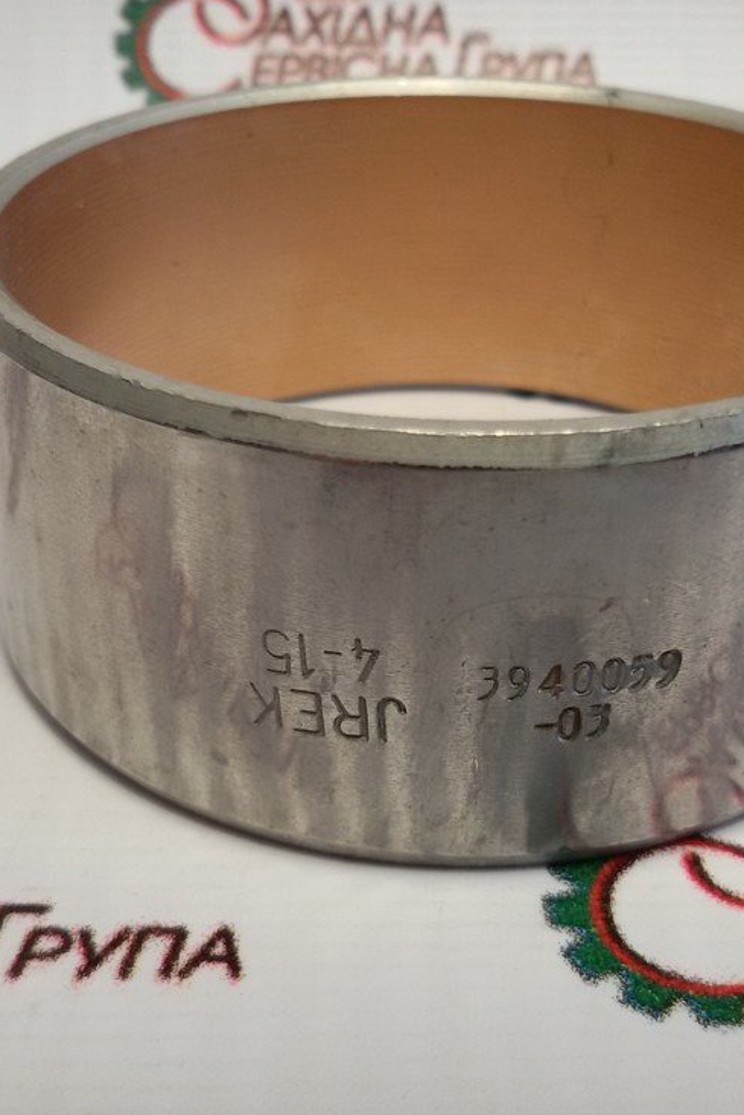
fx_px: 1363
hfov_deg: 30.5
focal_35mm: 44
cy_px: 567
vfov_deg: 44.5
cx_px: 380
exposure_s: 1/100
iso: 50
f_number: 2.4
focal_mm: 2.93
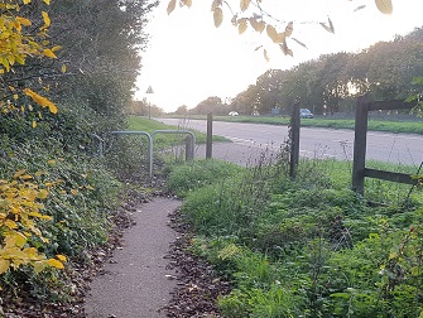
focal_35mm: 31
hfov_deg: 58.1
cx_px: 181
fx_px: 379
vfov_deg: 45.4
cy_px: 178
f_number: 1.7
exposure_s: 1/132
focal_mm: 4.2
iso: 50
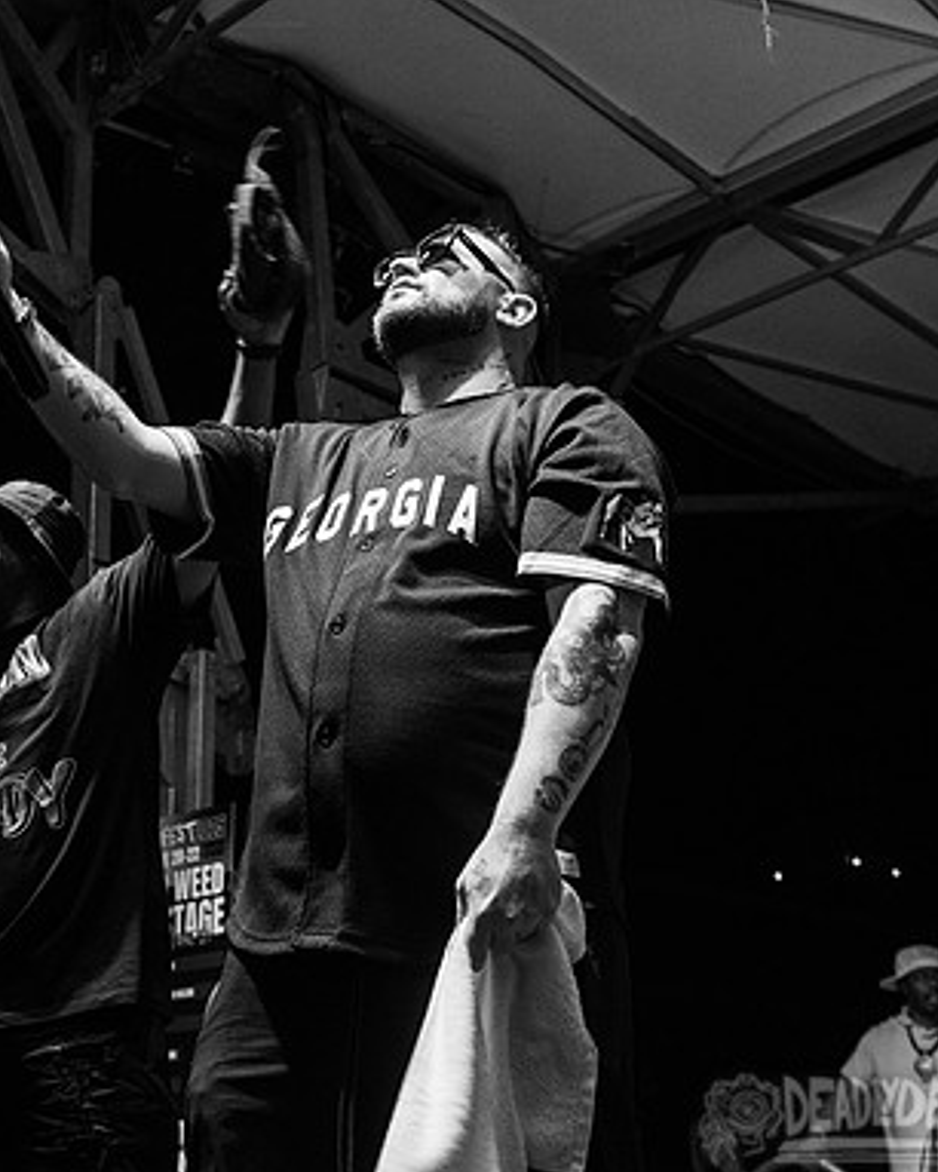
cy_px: 505
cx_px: 302
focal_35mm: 57
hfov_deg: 26.5
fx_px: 1976
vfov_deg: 33.0
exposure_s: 1/250
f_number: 4
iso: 2000
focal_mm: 35
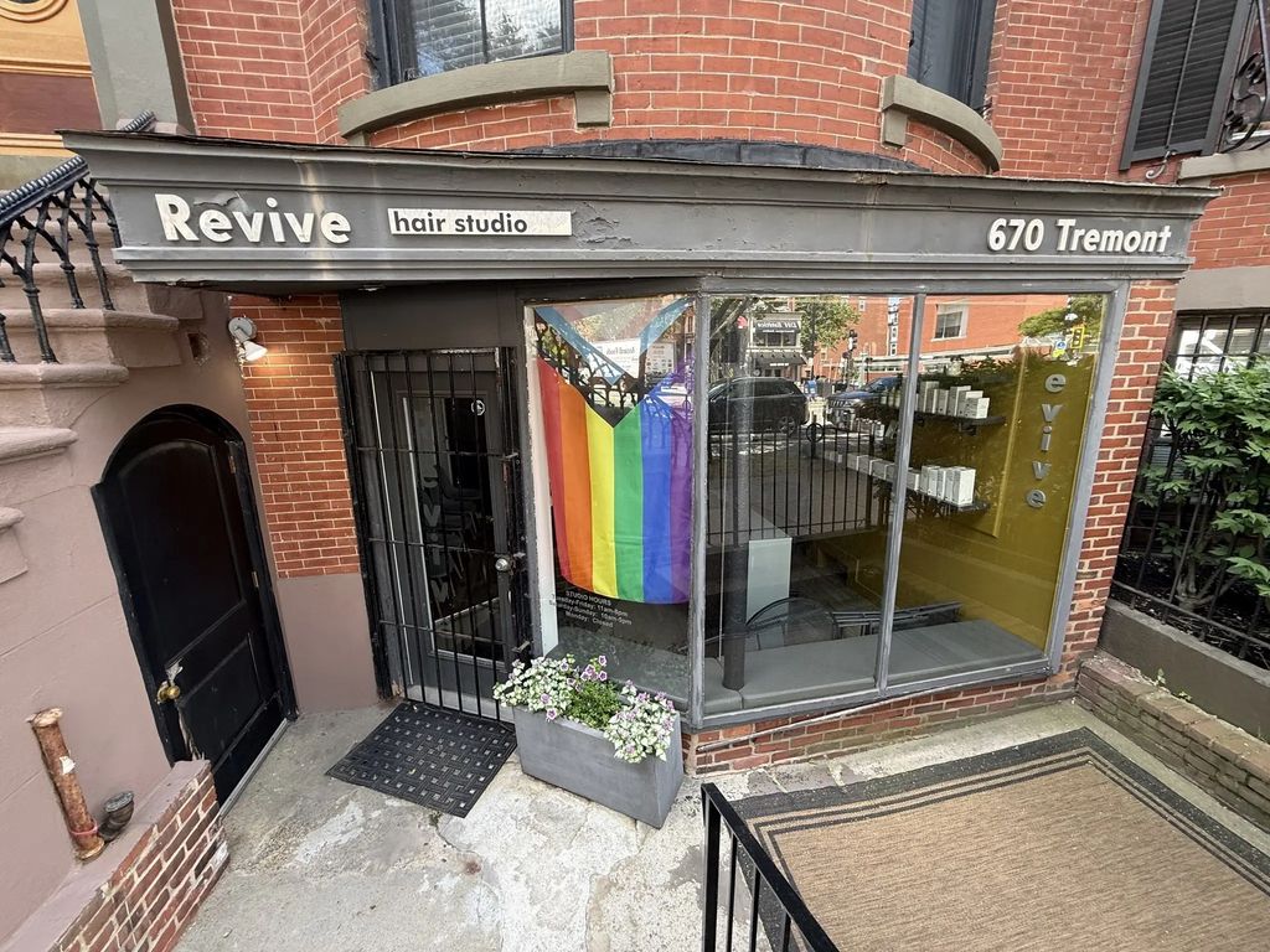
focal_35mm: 14
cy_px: 476
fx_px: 514
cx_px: 635
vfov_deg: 85.7
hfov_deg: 102.1
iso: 100
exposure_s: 1/99
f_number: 2.2
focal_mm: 2.22
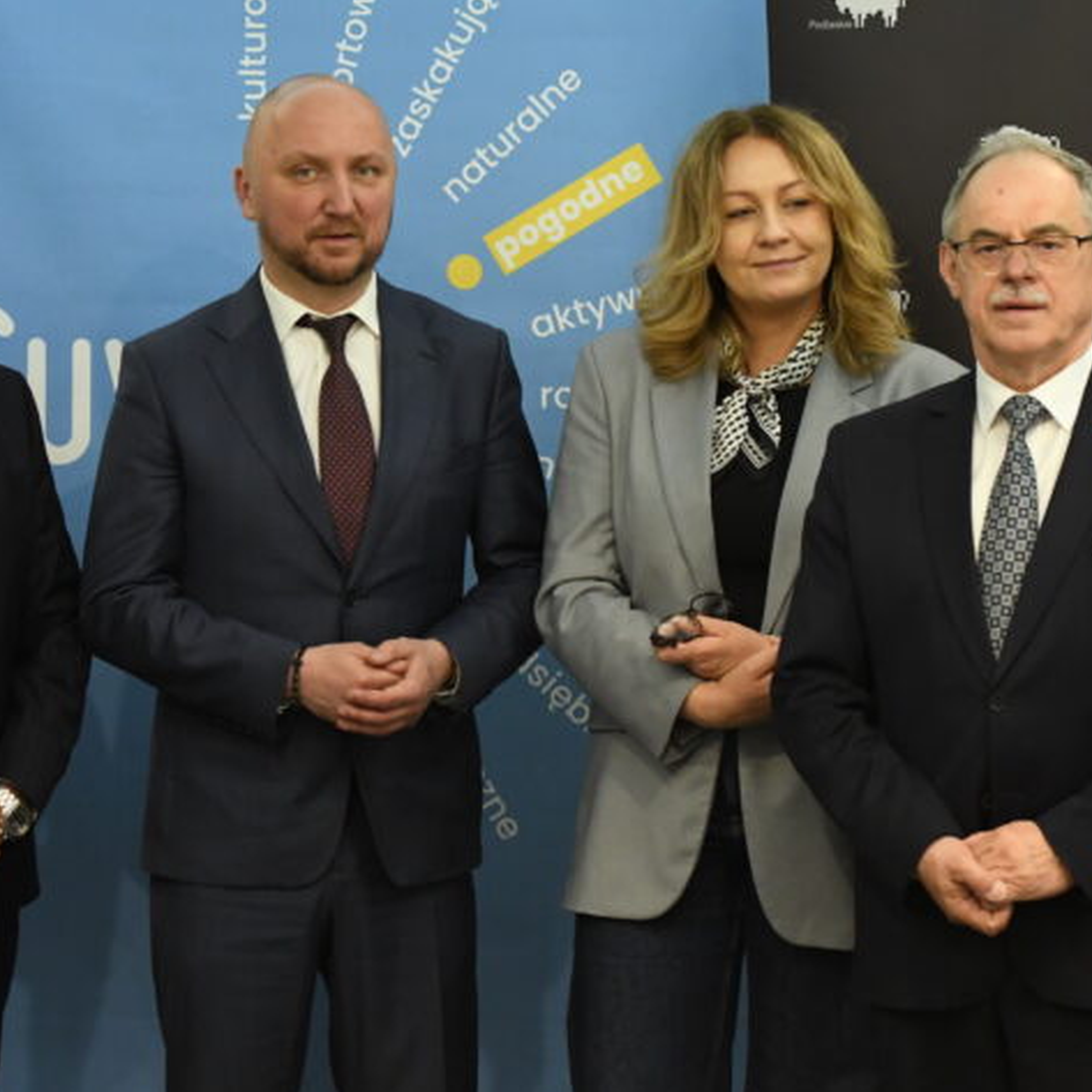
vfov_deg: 11.6
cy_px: 500
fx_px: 5389
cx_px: 612
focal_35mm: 151
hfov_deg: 11.6
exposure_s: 1/640
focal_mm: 70
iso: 4000
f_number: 2.8
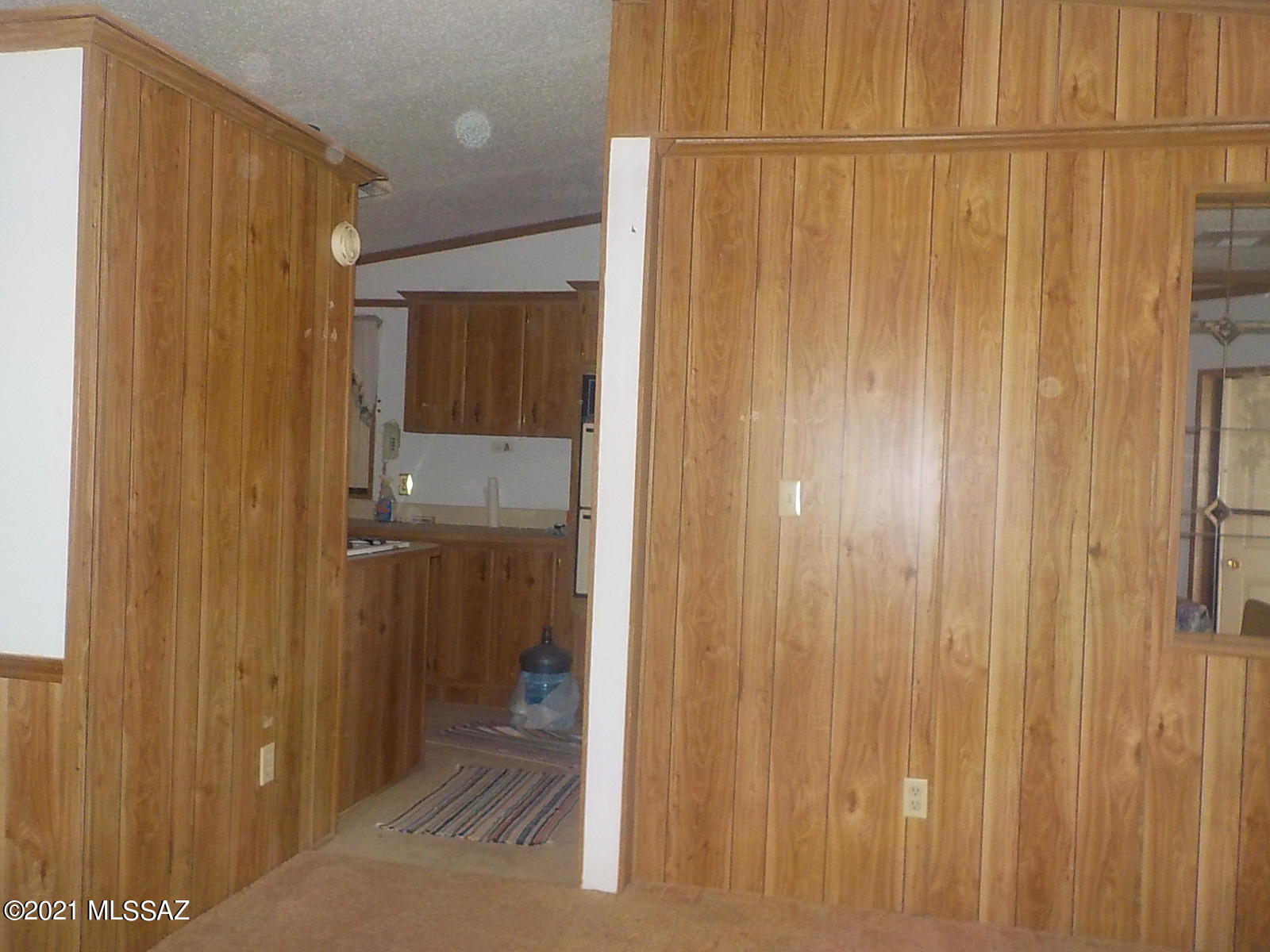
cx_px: 635
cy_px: 476
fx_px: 1101
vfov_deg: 46.8
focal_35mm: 30
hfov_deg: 60.0
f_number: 3.3
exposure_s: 1/30
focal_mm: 4.1
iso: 320
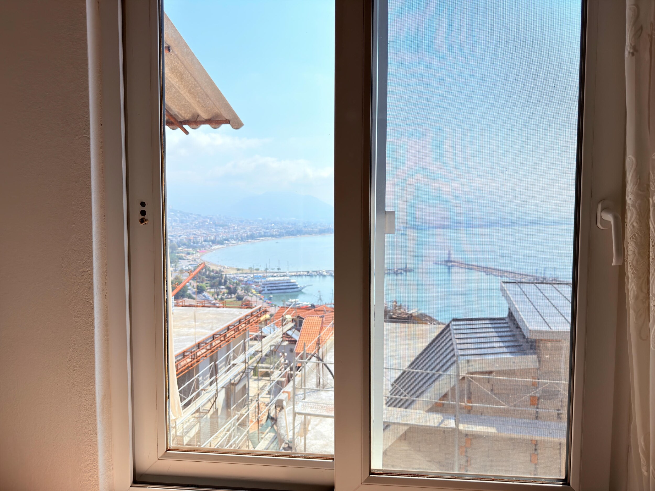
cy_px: 246
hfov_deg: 71.6
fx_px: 454
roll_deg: +0.3
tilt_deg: -2.2
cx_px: 328
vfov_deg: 56.8
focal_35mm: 24
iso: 64
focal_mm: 6.76
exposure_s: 1/3610
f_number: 1.78
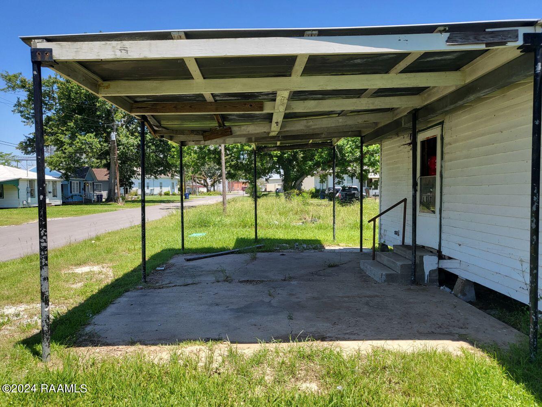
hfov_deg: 67.3
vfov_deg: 53.1
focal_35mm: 26
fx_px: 407
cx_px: 271
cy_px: 204
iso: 50
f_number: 1.8
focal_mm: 4.25
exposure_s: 1/1235
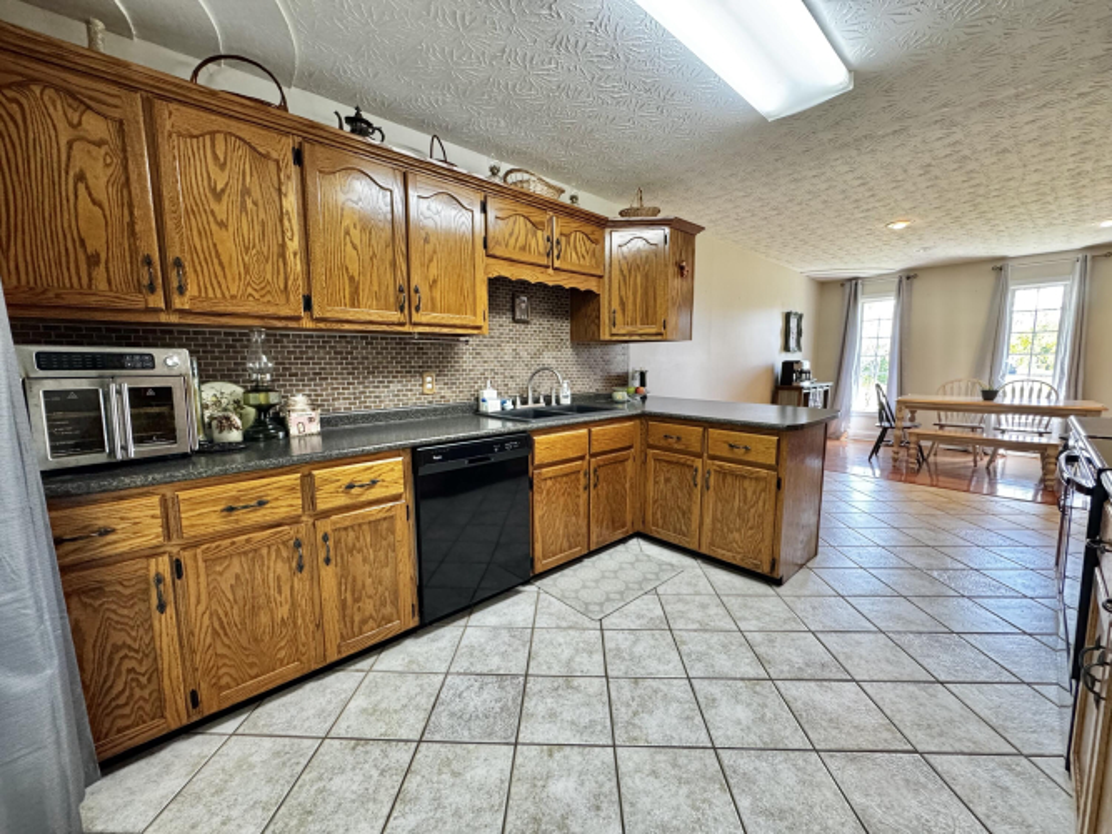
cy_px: 417
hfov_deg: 102.1
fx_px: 450
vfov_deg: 85.7
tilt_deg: -7.2
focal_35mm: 14
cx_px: 556
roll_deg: +0.4
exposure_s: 1/60
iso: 320
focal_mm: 2.22
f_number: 2.2
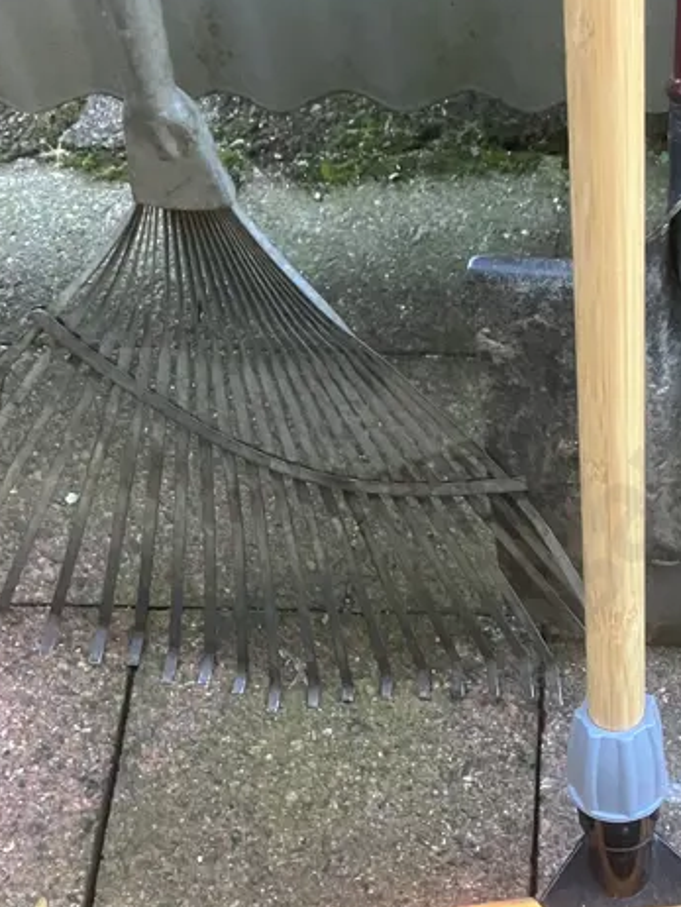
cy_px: 599
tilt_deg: -60.4
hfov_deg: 23.3
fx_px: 1625
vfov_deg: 31.0
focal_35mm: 62
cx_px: 567
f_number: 1.8
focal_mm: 3.99
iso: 320
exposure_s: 1/52
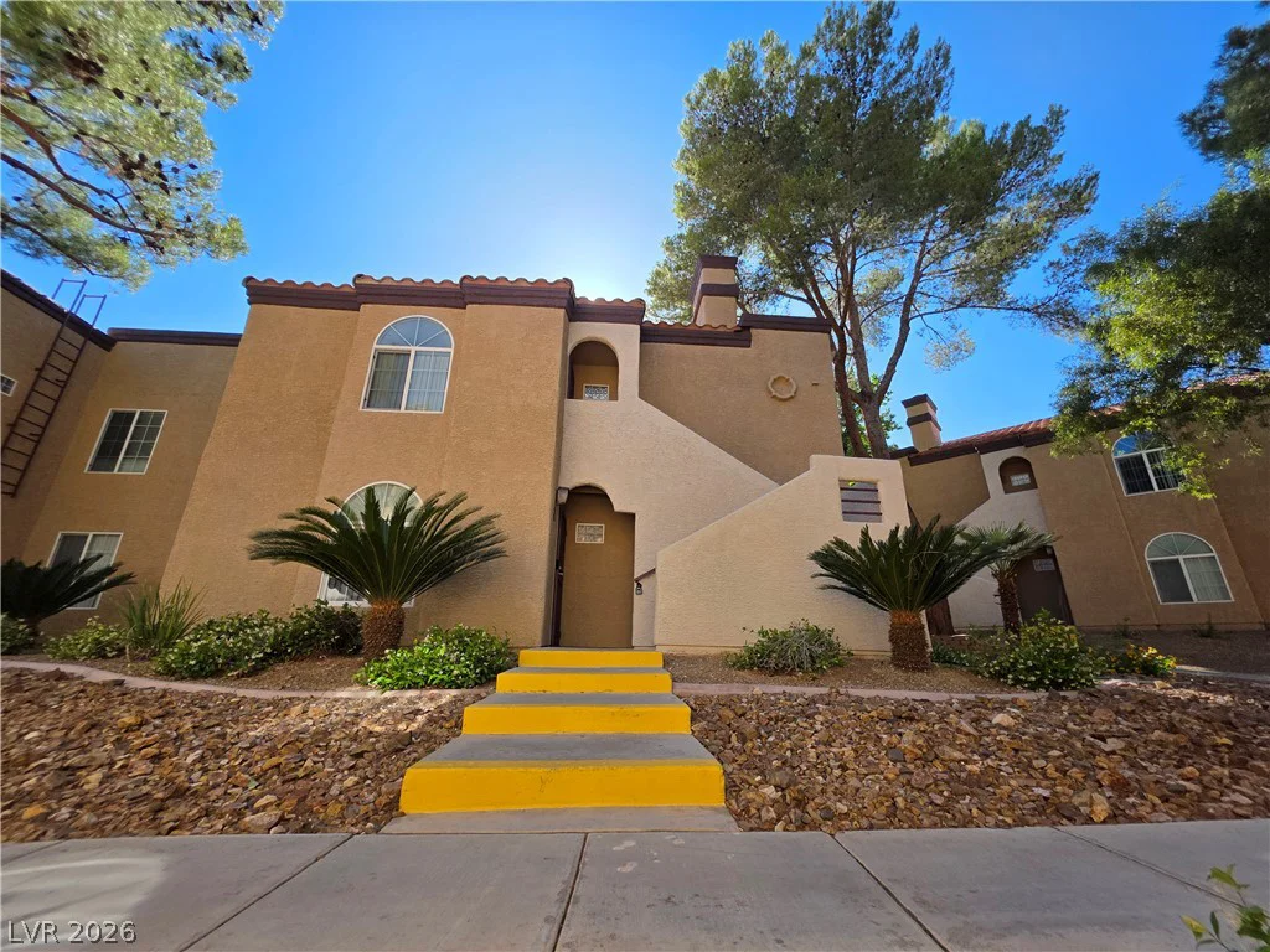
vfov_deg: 89.9
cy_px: 476
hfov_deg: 106.2
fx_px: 477
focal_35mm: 13
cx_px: 635
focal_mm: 2.2
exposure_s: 1/1252
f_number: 1.9
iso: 40
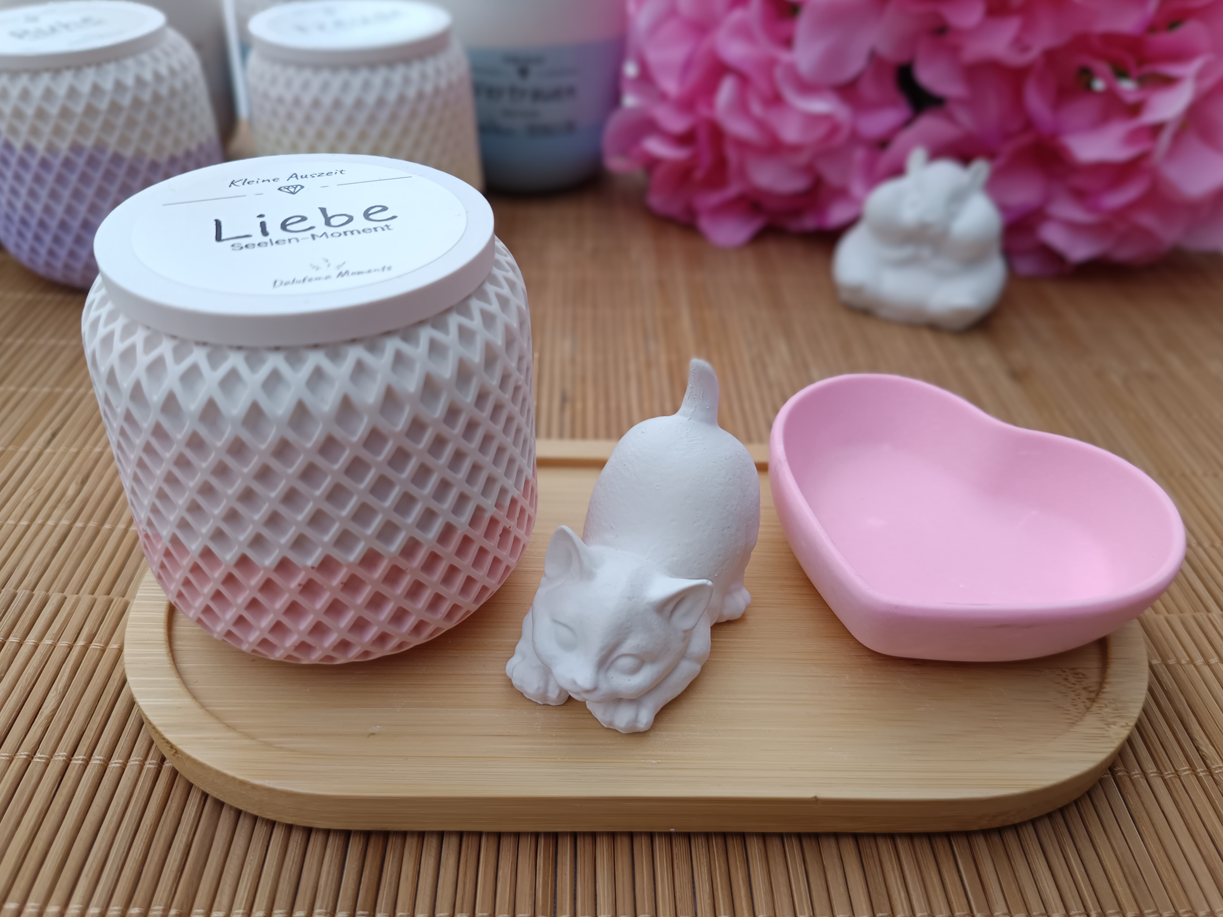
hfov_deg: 69.4
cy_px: 466
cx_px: 606
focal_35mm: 25
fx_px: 883
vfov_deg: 54.9
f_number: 1.7
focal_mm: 5.31
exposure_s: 1/560
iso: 53
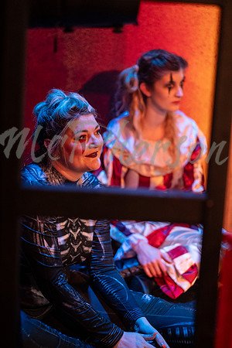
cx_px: 116
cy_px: 174
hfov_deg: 16.3
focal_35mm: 84
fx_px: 812
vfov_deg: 24.2
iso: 2500
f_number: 1.4
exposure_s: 1/250
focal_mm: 56
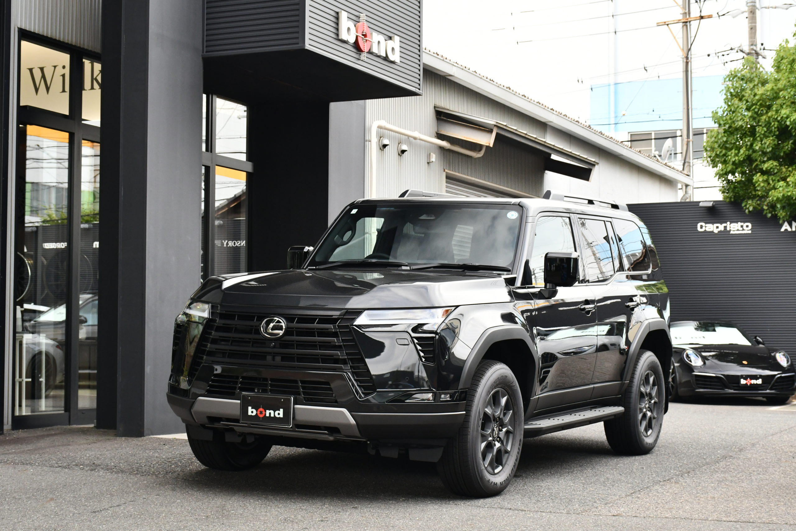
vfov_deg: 21.6
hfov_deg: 31.9
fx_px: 1393
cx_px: 398
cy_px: 266
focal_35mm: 63
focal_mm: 42
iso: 1000
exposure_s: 1/250
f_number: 8
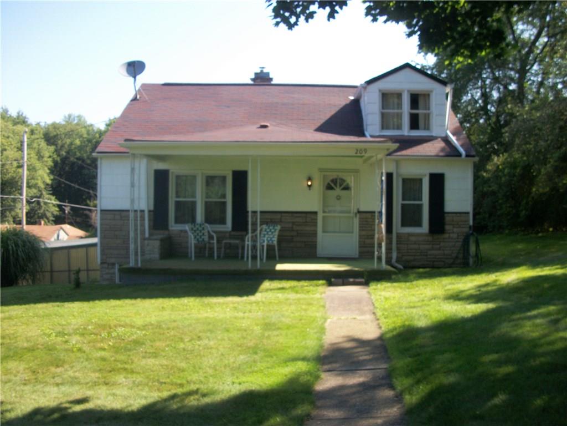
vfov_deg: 44.2
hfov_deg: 56.8
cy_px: 213
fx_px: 524
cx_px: 284
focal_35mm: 32
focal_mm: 5.7
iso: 80
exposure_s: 1/50
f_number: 8.8
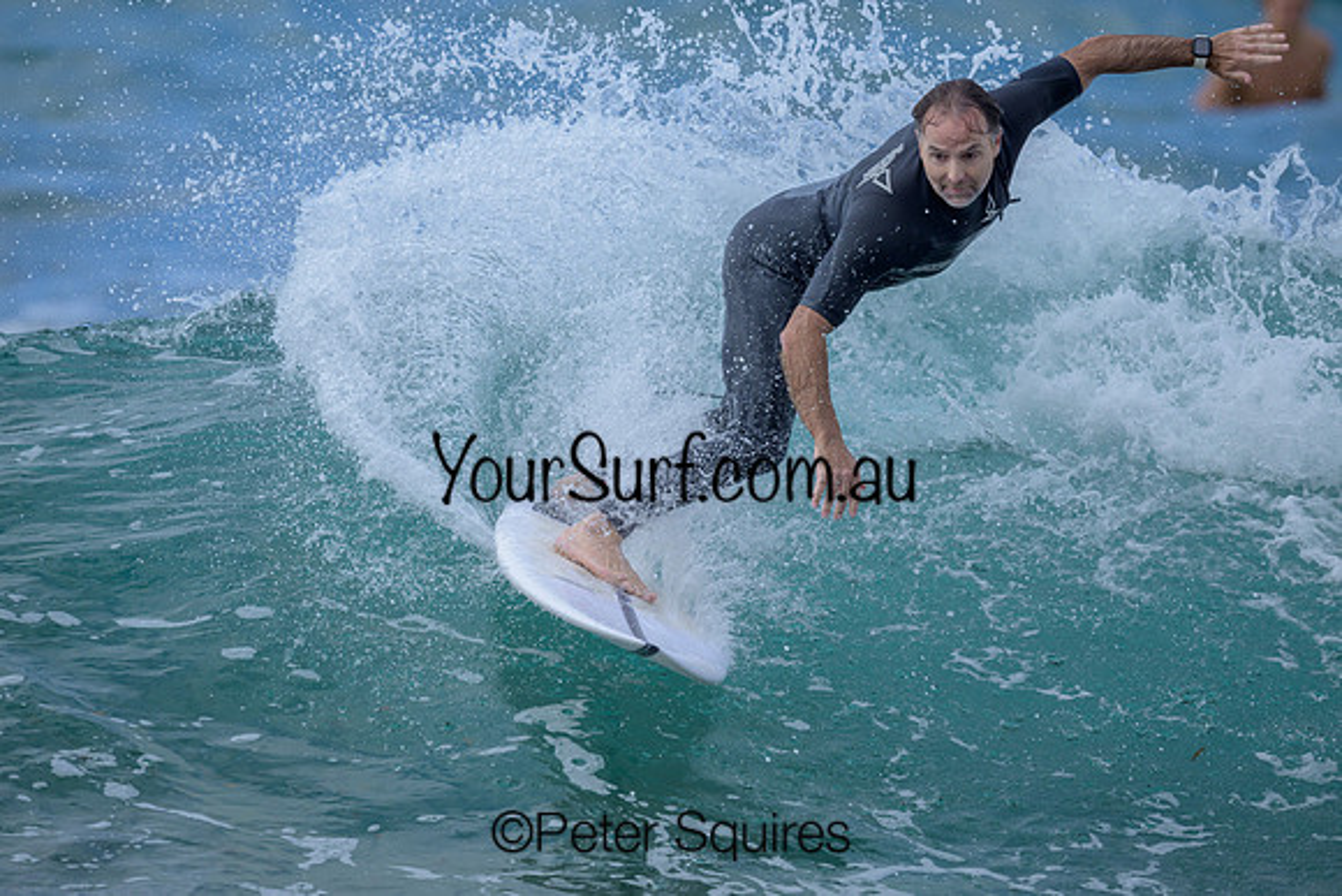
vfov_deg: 1.7
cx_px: 671
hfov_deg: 2.6
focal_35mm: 800
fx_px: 29828
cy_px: 448
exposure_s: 1/2000
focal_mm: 800
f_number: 6.3
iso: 560
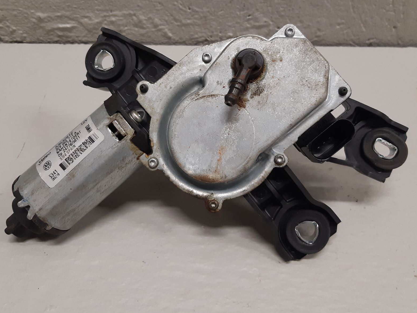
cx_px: 203
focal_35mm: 34
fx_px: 410
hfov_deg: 53.9
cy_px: 128
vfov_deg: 41.6
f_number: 1.7
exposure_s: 1/50
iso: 125
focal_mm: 3.93
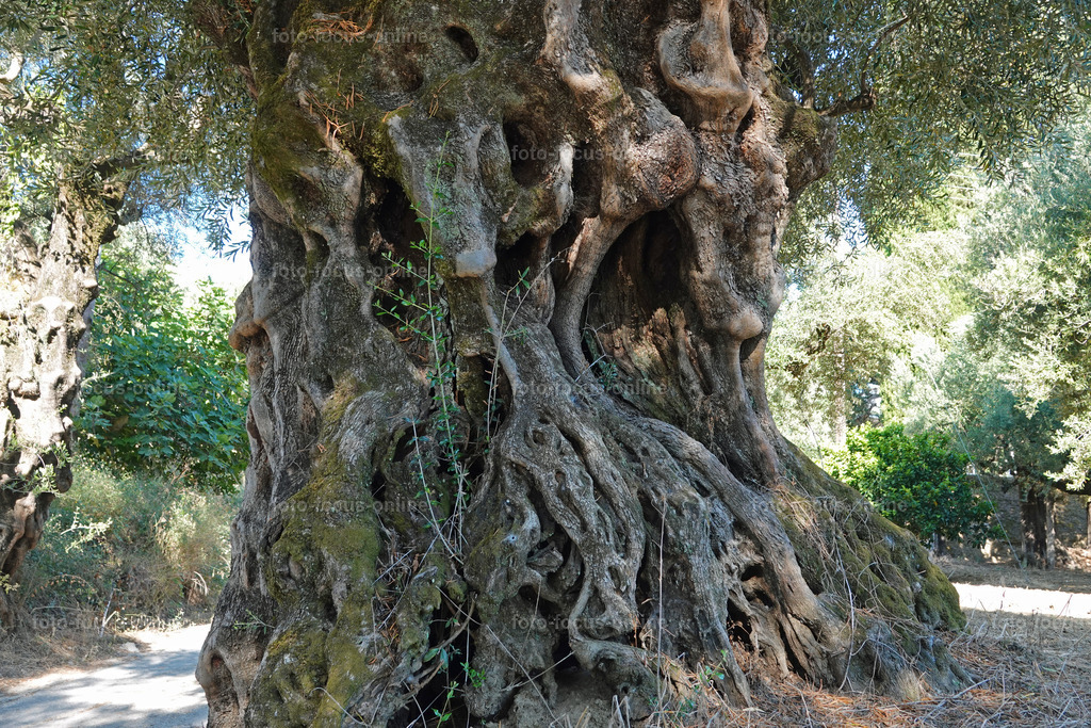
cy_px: 364
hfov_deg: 60.3
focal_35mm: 31
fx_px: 940
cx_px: 546
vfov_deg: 42.3
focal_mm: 11.51
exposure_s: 1/50
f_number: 2.8
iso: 100
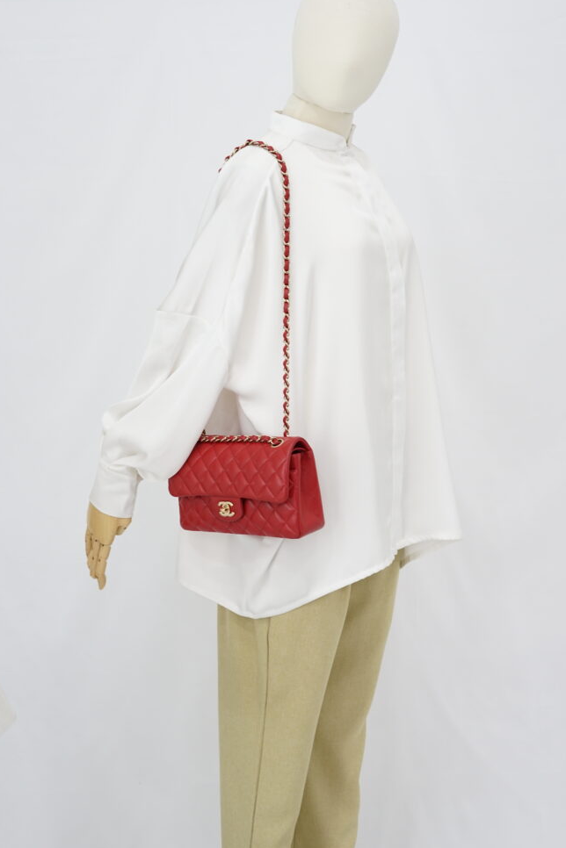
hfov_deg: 25.5
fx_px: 1250
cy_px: 409
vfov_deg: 37.5
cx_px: 291
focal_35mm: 53
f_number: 6.3
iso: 640
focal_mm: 50
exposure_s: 1/8
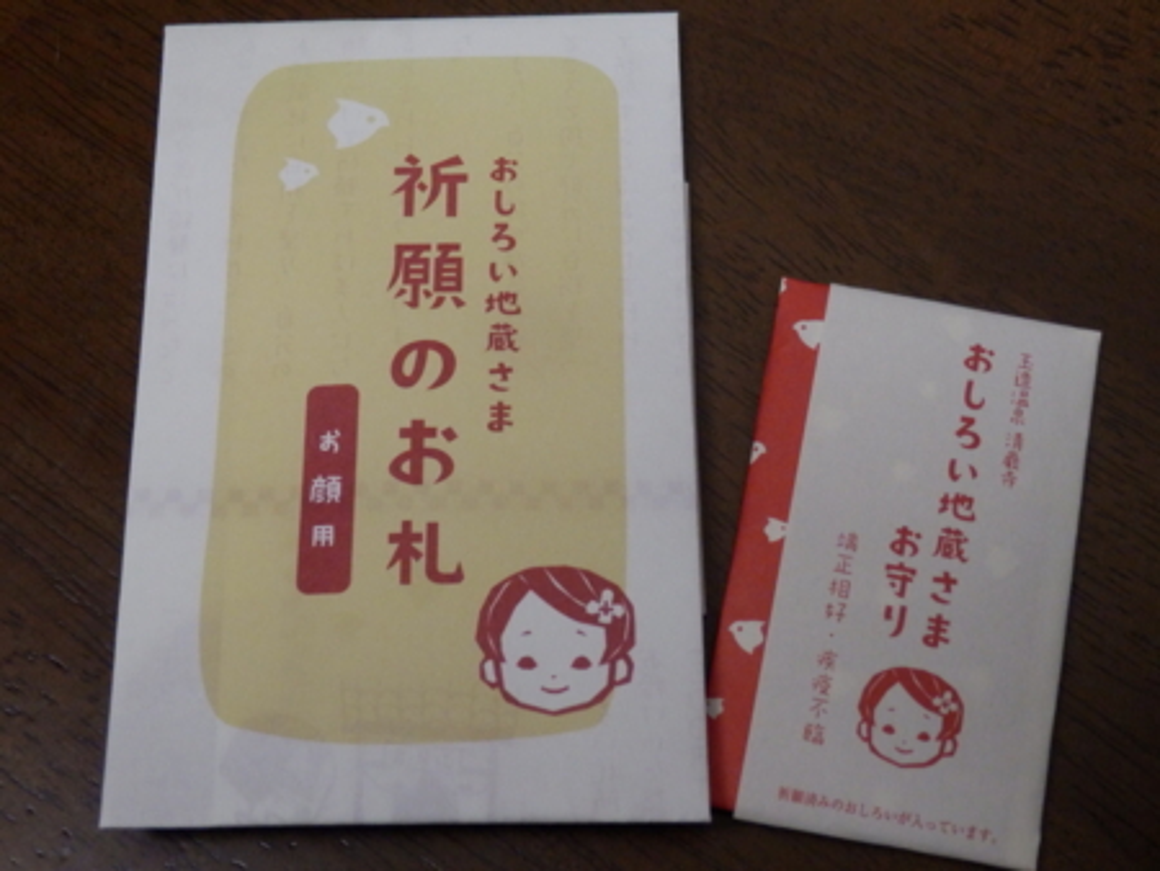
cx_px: 580
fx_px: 1811
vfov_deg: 27.1
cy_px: 436
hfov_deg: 35.5
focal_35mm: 54
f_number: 4.1
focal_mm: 9.8
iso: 800
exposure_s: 1/80
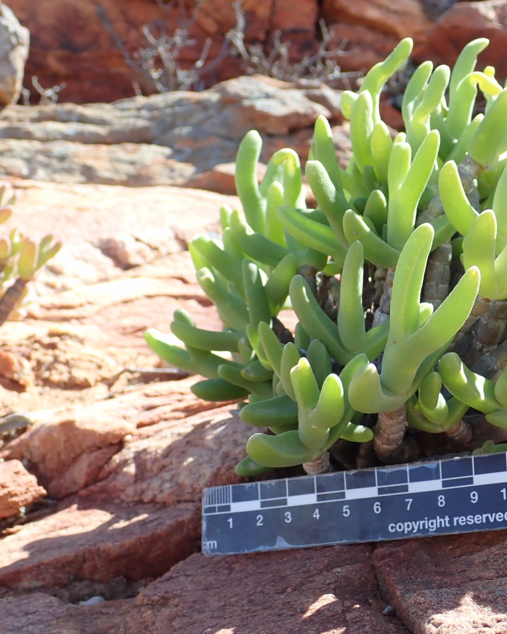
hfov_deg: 29.5
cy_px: 315
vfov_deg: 37.3
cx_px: 411
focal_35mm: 50
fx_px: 938
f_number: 3.5
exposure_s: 1/200
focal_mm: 6.86
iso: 100
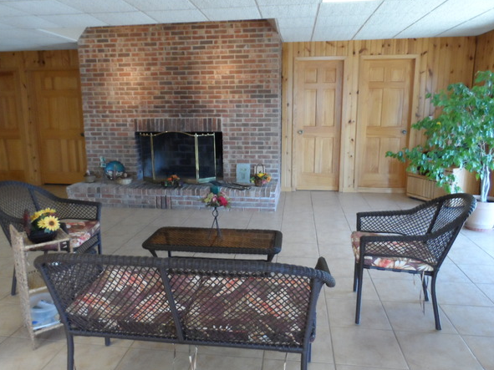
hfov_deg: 67.3
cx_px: 242
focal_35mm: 26
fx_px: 371
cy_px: 185
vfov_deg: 53.0
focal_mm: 4
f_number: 3.2
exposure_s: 1/30
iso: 320
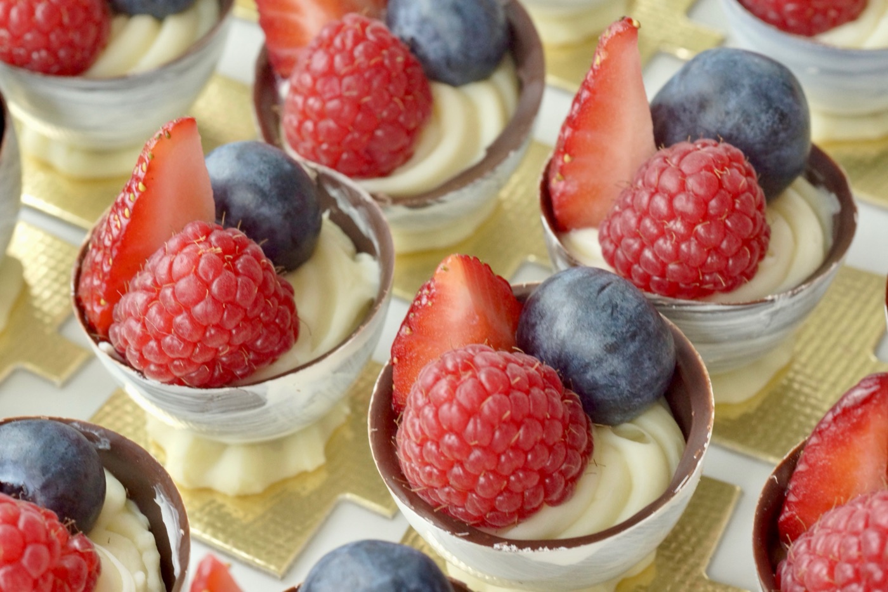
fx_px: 1850
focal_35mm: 75
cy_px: 296
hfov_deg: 27.0
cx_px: 444
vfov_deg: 18.2
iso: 1600
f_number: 9
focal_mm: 50
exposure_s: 1/25
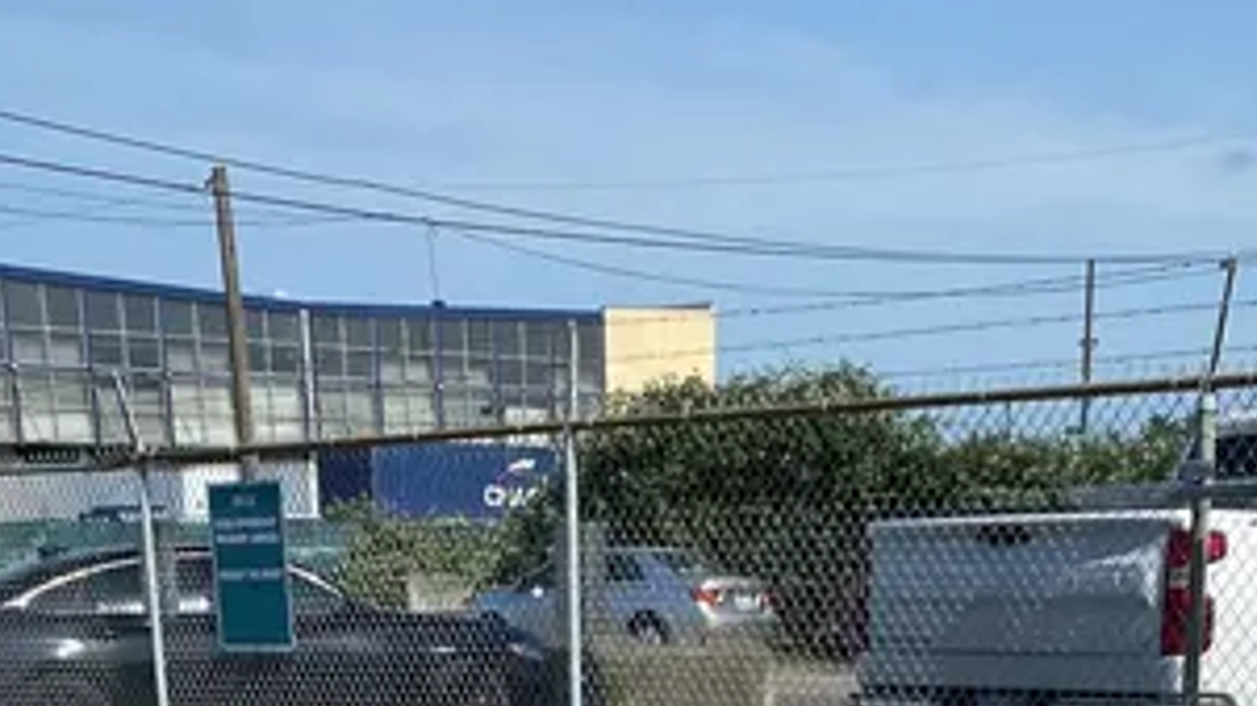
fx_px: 2299
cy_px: 1489
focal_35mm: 69
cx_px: 672
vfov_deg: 14.1
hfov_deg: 30.6
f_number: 1.8
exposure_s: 1/2817
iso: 32
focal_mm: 4.25
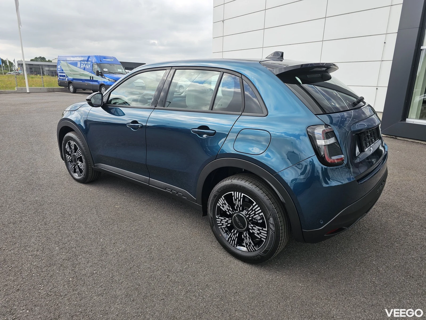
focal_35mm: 23
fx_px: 283
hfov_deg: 73.9
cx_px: 213
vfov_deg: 58.9
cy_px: 160
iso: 10
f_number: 1.7
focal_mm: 6.3
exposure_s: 1/430
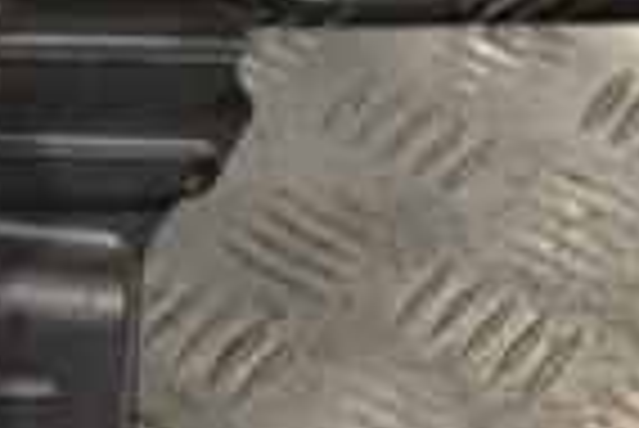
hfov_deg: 11.8
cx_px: -702
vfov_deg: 9.0
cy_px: 284
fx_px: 2701
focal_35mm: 152
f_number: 5.6
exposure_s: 1/125
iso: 280
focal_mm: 24
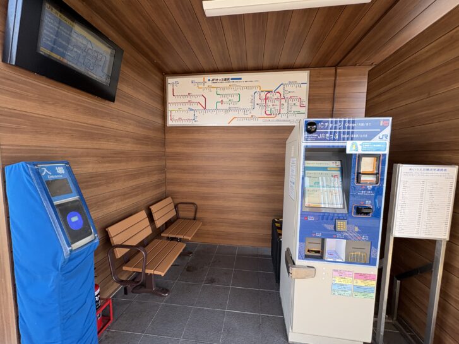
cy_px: 172
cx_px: 230
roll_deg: +0.4
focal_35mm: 14
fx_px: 186
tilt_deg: -3.5
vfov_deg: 85.7
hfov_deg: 102.1
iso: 50
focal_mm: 2.22
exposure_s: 1/99
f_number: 2.2
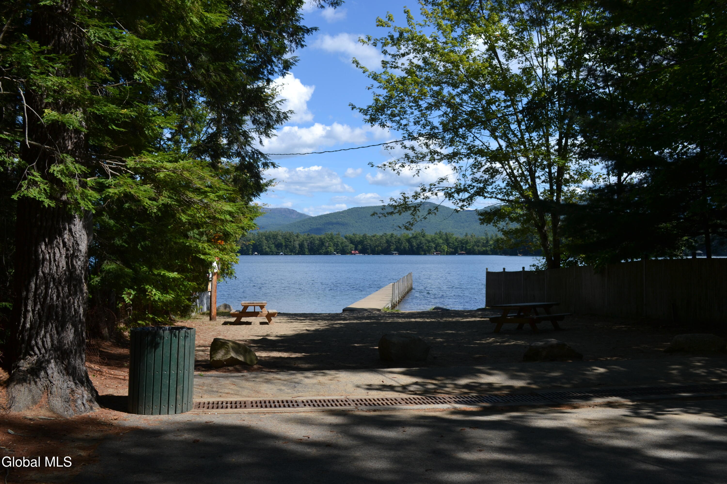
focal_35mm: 36
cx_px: 364
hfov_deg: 53.1
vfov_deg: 36.9
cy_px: 242
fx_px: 727
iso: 100
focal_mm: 24
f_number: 8
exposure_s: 1/250
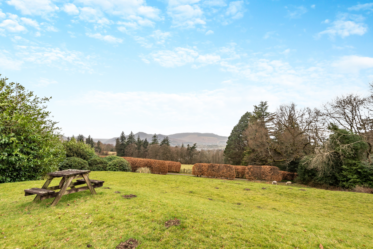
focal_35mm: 16
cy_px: 124
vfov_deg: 73.8
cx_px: 186
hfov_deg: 96.7
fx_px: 166
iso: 100
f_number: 8
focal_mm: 16
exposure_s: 1/30
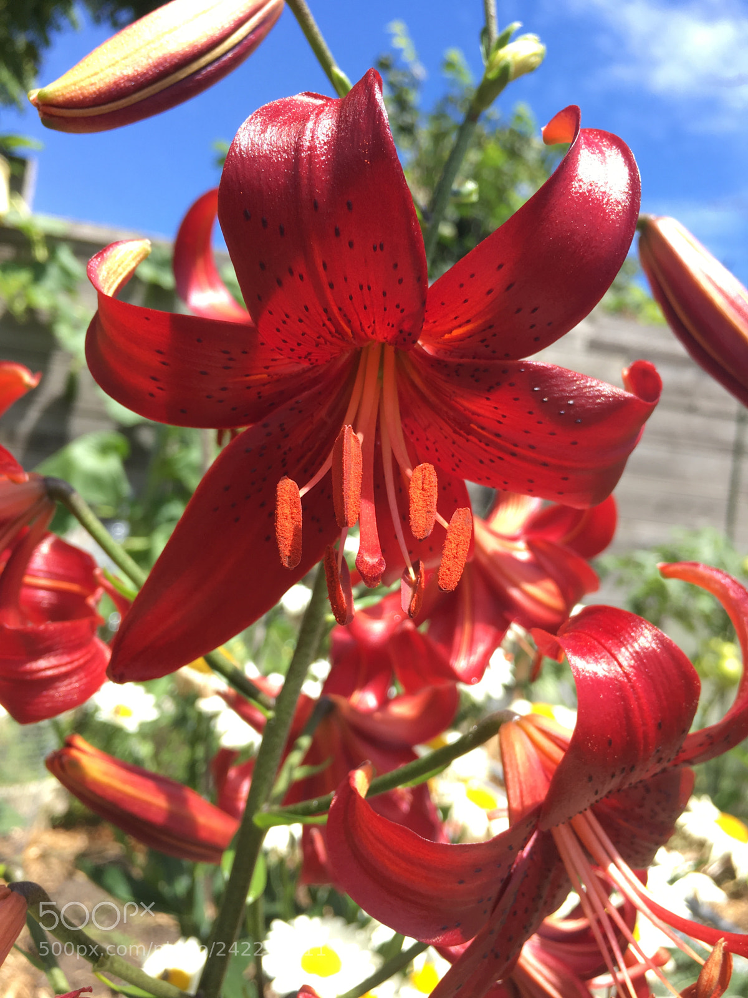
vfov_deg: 61.7
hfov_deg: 48.2
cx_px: 374
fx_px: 836
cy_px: 499
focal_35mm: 29
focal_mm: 4.15
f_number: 2.2
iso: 25
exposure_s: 1/455
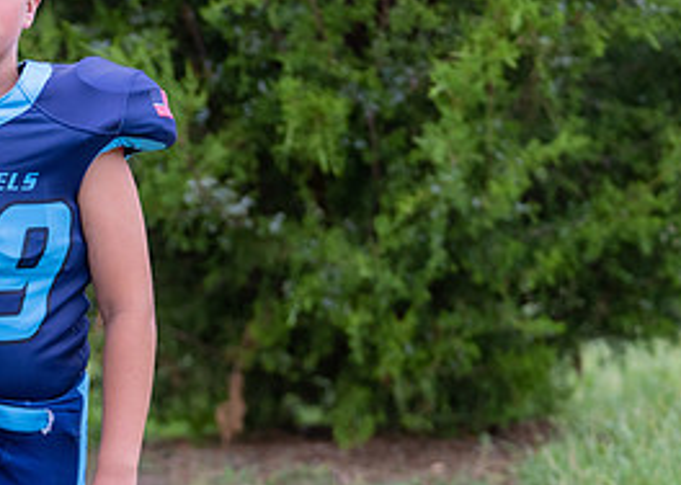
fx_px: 4251
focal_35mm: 220
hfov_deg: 9.1
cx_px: -21
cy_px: 263
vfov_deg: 6.5
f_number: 2.8
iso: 500
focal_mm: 90
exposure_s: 1/320
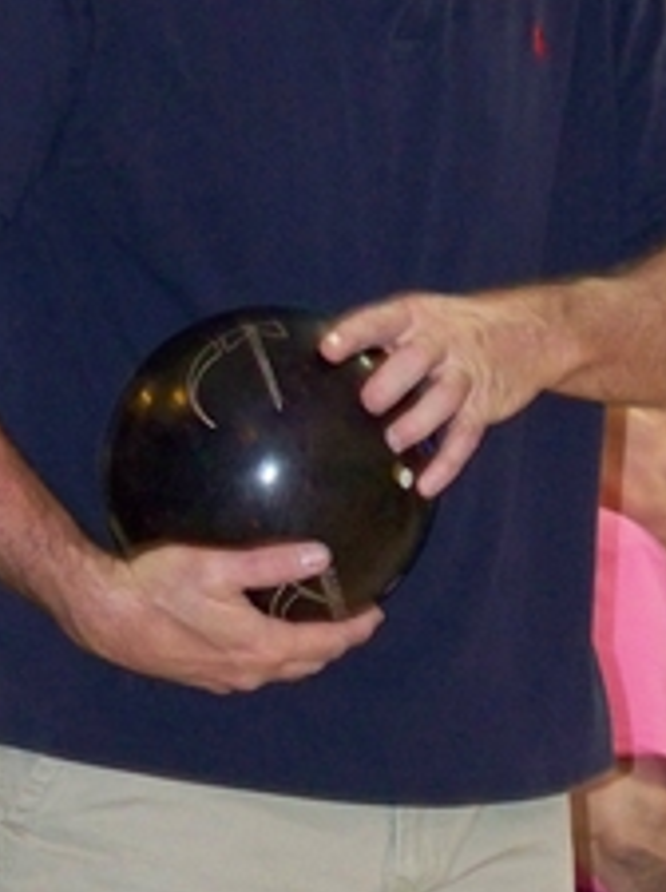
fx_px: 9853
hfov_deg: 3.9
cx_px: 462
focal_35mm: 383
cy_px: 289
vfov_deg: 5.2
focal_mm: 27.5
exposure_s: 1/20
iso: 400
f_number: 3.6
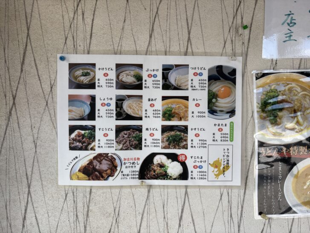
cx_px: 155
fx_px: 233
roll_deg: +0.6
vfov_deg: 53.0
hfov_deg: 67.3
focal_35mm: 26
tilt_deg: -1.1
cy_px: 116
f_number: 1.6
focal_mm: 5.96
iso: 50
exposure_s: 1/397
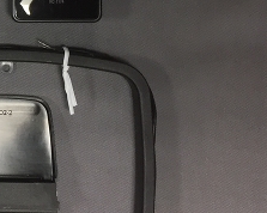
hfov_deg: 16.9
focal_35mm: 99
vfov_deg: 15.0
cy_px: -45
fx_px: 782
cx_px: -174
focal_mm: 4.15
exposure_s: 1/30
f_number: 2.2
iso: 32
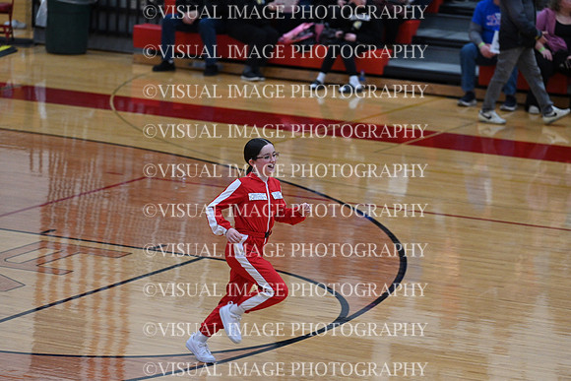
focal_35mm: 190
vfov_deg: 7.2
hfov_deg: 10.8
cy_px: 190
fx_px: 3014
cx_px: 286
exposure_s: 1/400
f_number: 4
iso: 4000
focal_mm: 190
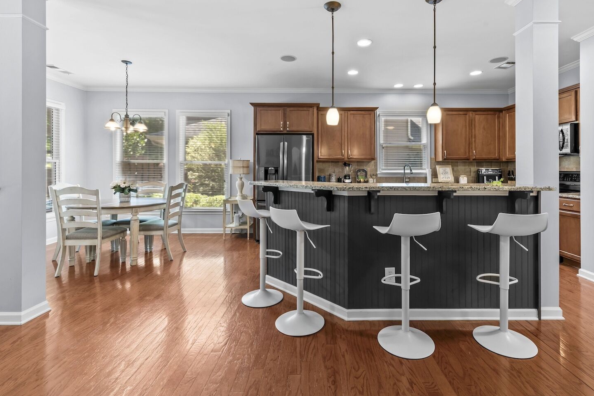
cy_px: 166
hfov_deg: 93.1
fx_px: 281
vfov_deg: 70.0
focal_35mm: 17
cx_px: 320
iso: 200
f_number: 11
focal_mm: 12
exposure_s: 1/2
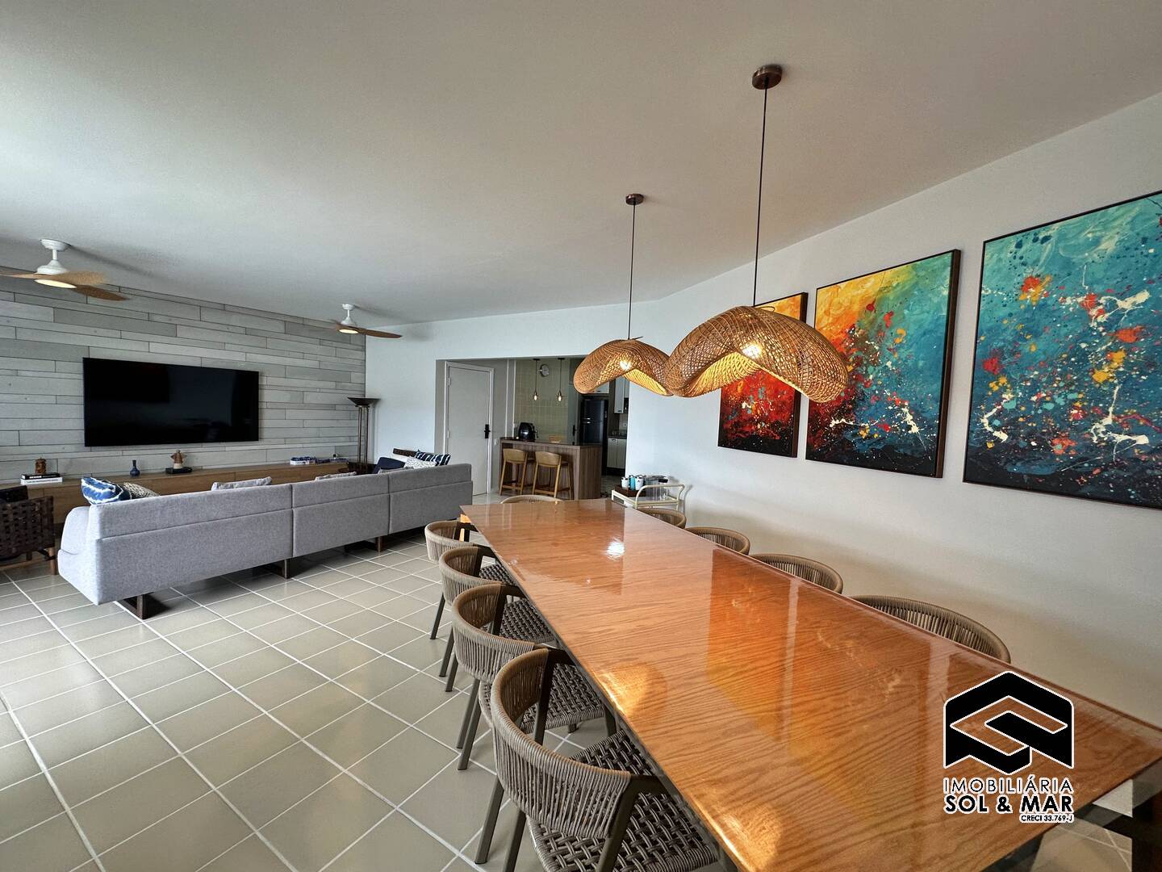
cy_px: 436
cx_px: 581
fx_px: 470
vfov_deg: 85.7
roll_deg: -2.3
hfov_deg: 102.1
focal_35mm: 14
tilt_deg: -3.0
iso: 125
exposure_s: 1/120
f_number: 2.2
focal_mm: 2.22
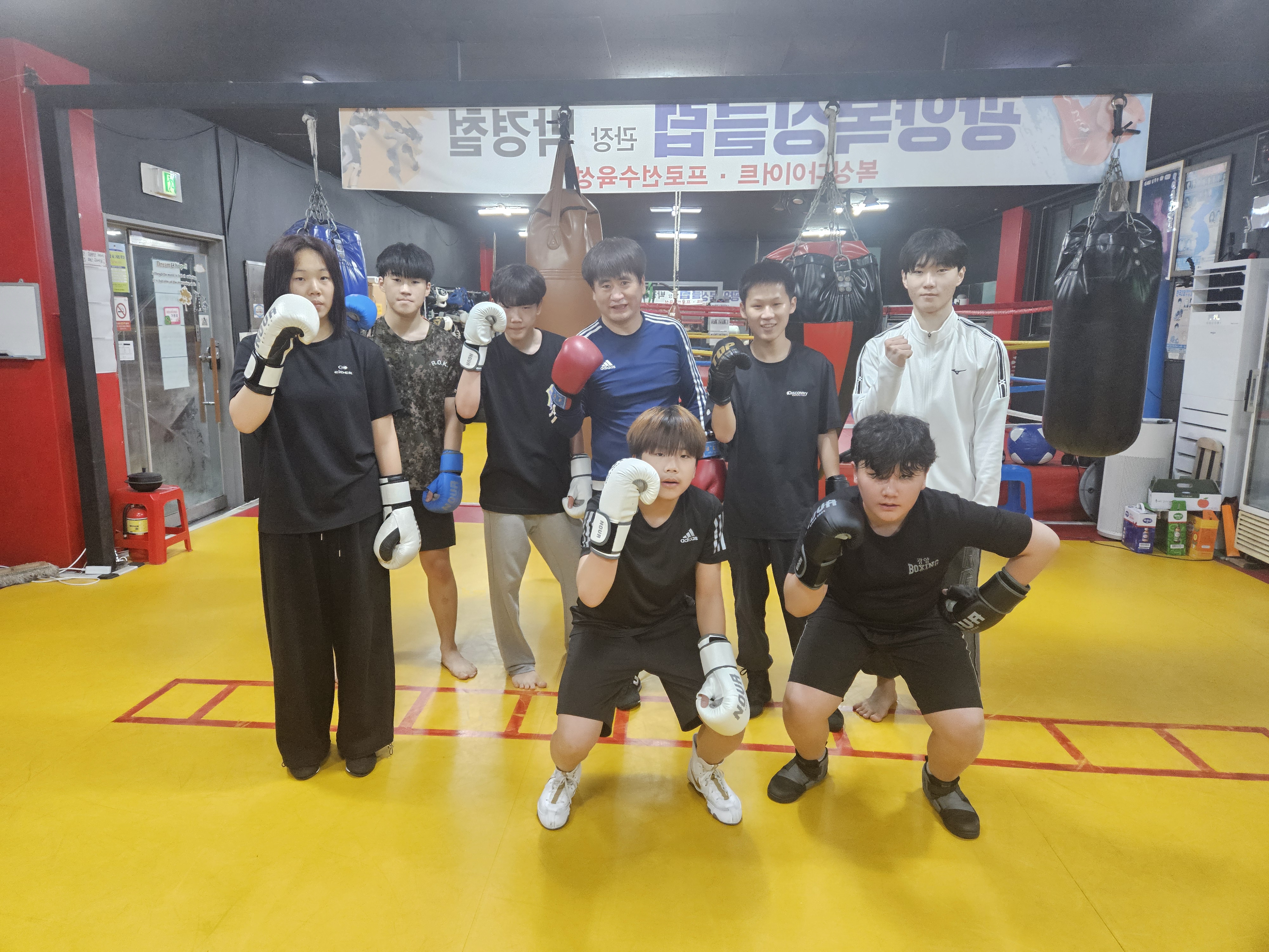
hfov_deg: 73.9
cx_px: 634
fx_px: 843
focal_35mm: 23
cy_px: 476
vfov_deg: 58.9
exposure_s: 1/120
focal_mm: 5.4
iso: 500
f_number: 1.8
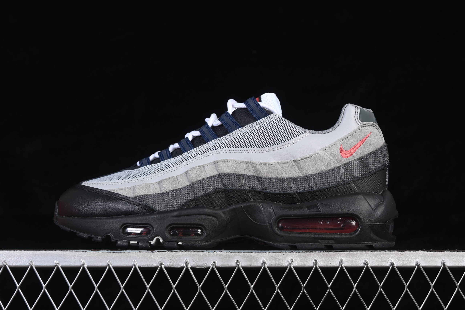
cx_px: 232
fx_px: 969
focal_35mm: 75
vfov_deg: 18.2
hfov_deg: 27.0
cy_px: 155
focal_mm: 50
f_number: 7.1
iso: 160
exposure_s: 1/80
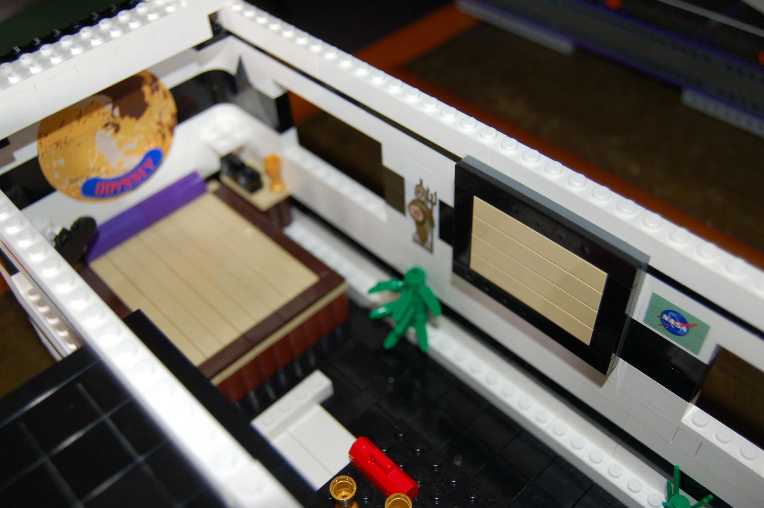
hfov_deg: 53.2
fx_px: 763
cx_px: 382
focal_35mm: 36
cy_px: 254
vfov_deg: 36.8
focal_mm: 24
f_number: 4
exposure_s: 1/60
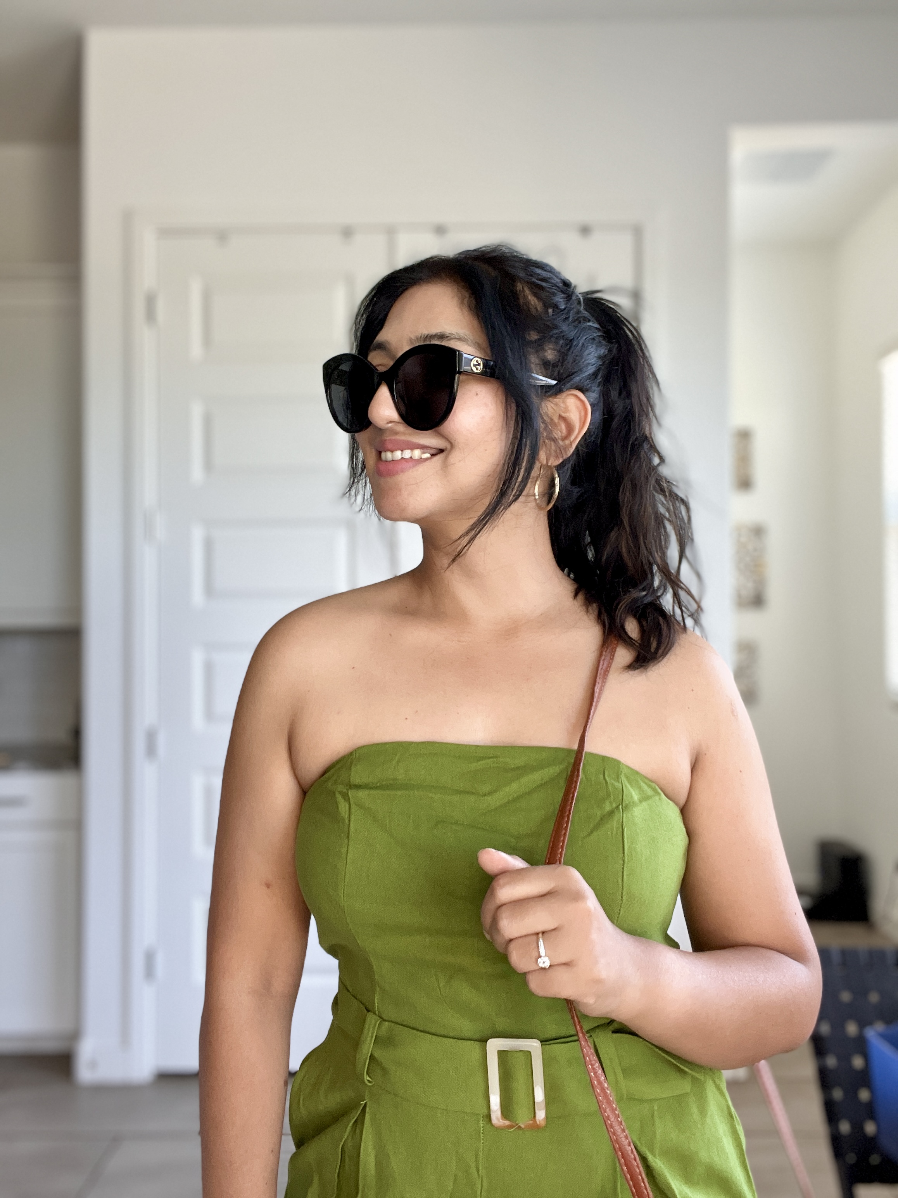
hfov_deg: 46.8
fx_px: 1038
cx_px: 449
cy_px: 599
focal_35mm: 30
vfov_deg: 60.0
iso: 160
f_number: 2.2
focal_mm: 2.71
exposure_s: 1/60
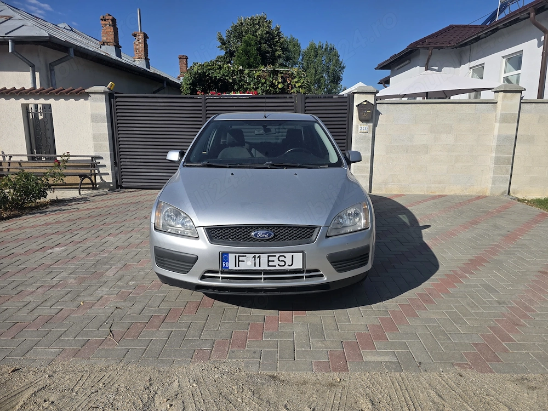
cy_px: 206
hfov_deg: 73.9
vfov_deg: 58.9
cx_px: 274
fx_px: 364
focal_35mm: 23
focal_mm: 6.3
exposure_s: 1/7626
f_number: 1.7
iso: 80
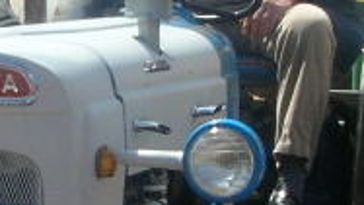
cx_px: 138
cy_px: 121
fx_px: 2016
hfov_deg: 10.3
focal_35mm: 209
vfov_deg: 5.8
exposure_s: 1/253
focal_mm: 5.8
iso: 50
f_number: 5.6
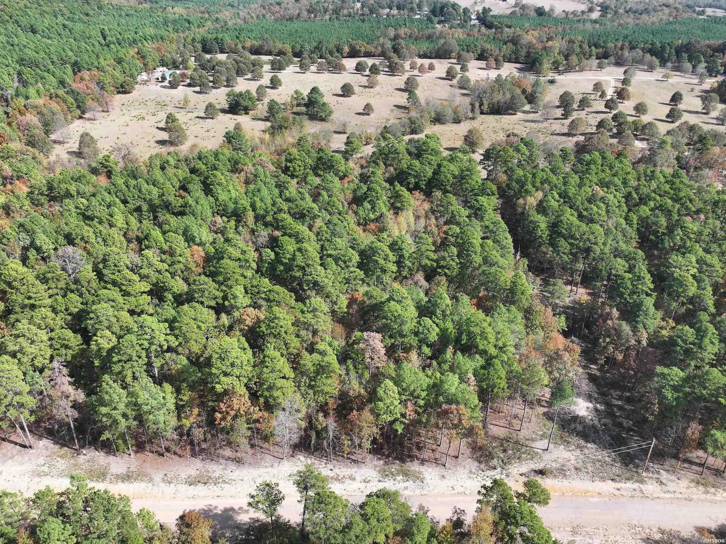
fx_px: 503
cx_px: 363
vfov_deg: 56.8
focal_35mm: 24
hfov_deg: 71.6
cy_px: 272
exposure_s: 1/1000
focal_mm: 12.29
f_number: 2.8
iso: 110
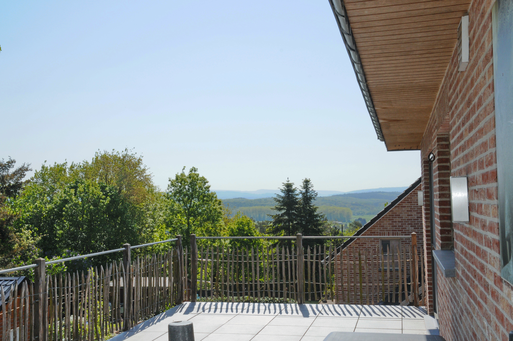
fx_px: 640
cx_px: 256
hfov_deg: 43.7
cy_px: 170
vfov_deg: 29.8
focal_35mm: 45
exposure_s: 1/250
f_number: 16
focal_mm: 30
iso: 400
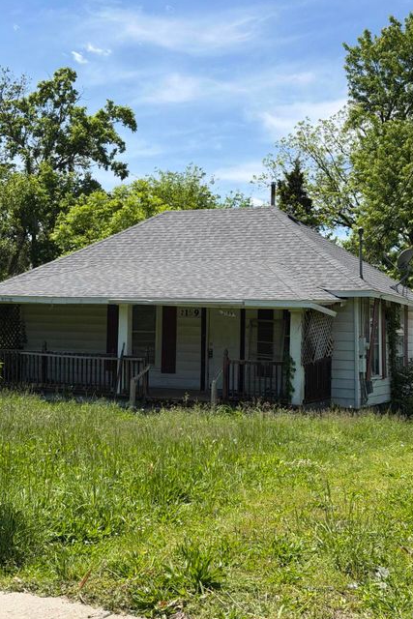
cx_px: 178
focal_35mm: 52
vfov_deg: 38.2
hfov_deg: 26.0
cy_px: 301
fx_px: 894
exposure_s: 1/4878
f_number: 1.78
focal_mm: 6.76
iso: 64
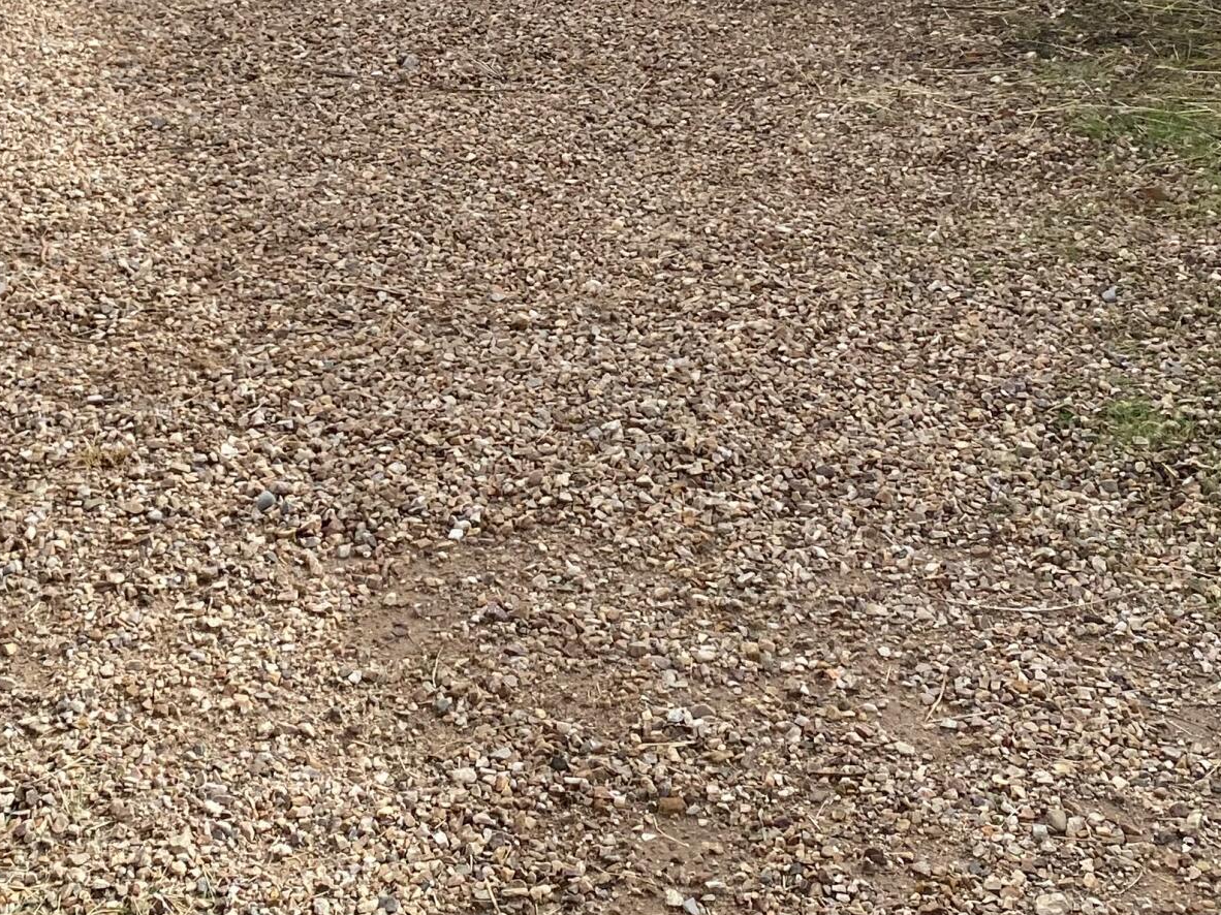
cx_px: 466
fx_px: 2328
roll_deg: -1.3
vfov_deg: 21.4
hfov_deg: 29.3
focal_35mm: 66
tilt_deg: -12.8
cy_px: -12
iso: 32
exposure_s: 1/1585
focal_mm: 4.25
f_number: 1.8
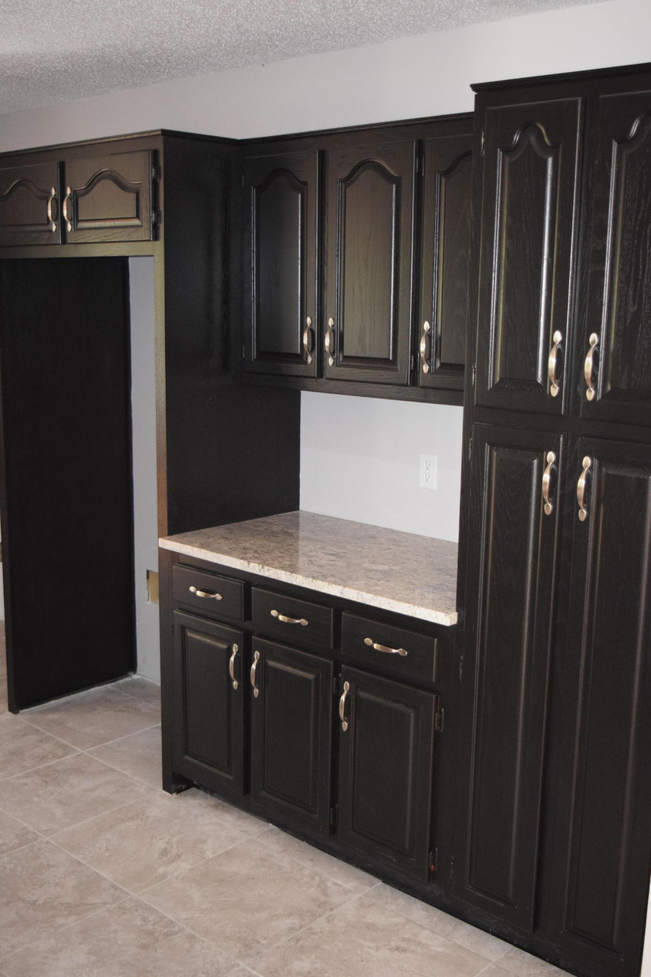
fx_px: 1099
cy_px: 488
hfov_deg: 33.0
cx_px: 326
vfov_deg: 47.9
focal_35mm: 40
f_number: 4
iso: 3200
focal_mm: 27
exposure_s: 1/60
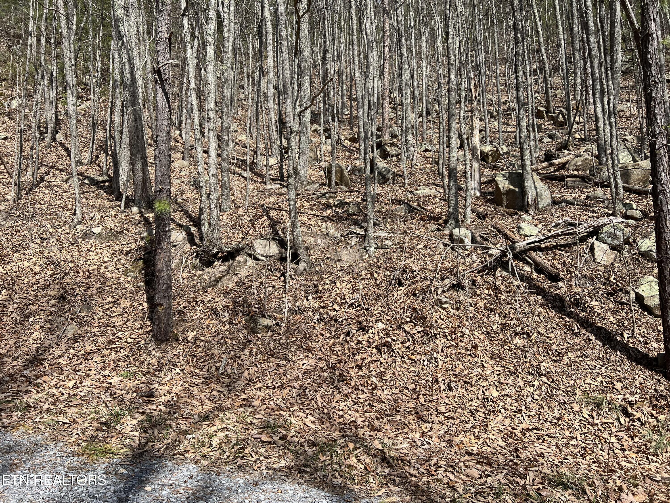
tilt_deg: +9.4
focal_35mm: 26
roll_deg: +0.4
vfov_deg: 53.1
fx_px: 503
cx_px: 335
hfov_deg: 67.3
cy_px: 252
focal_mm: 5.7
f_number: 1.5
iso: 50
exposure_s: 1/2994
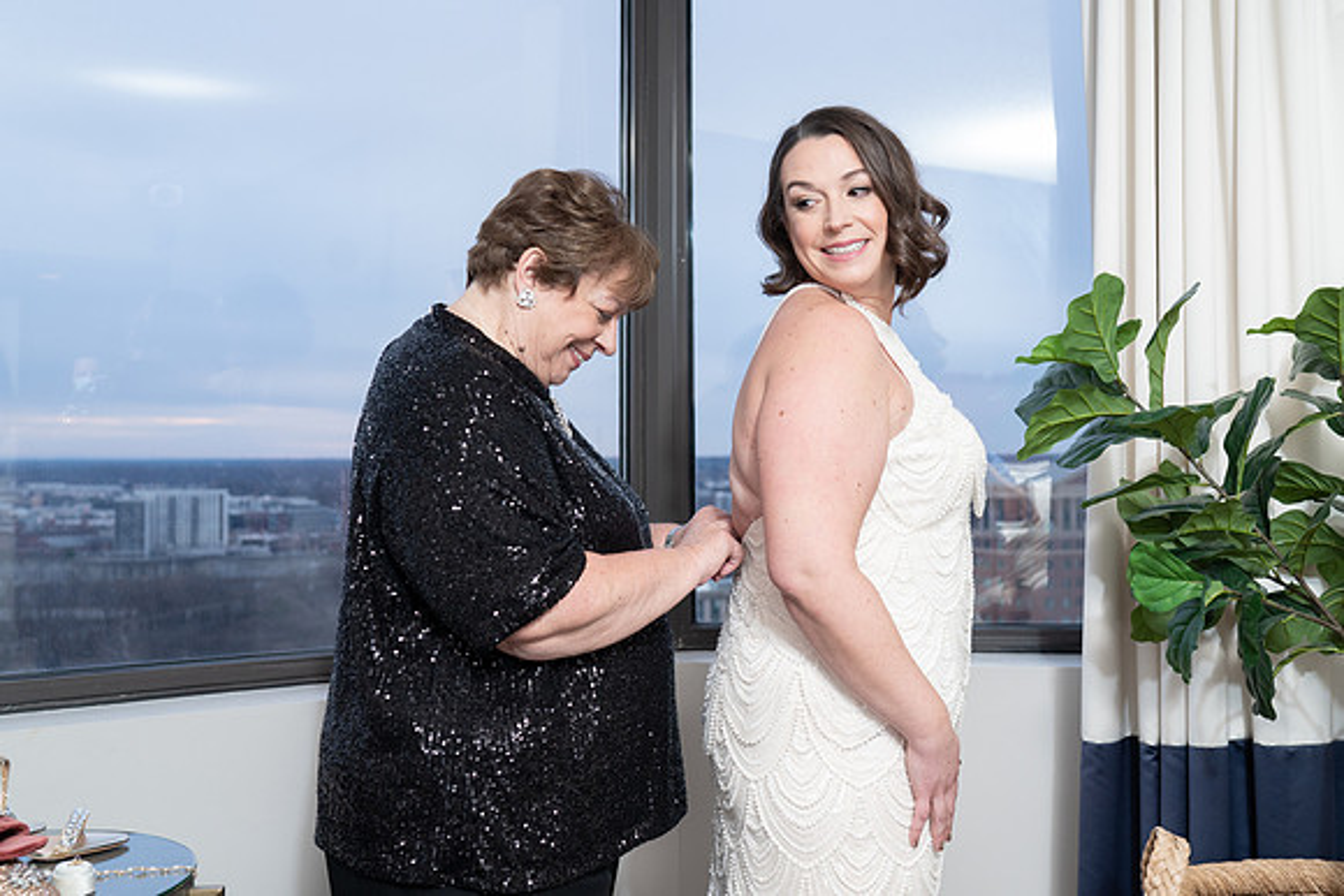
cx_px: 725
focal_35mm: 39
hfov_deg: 49.7
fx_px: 1450
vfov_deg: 34.3
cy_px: 413
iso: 1000
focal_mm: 35
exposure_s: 1/250
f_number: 4
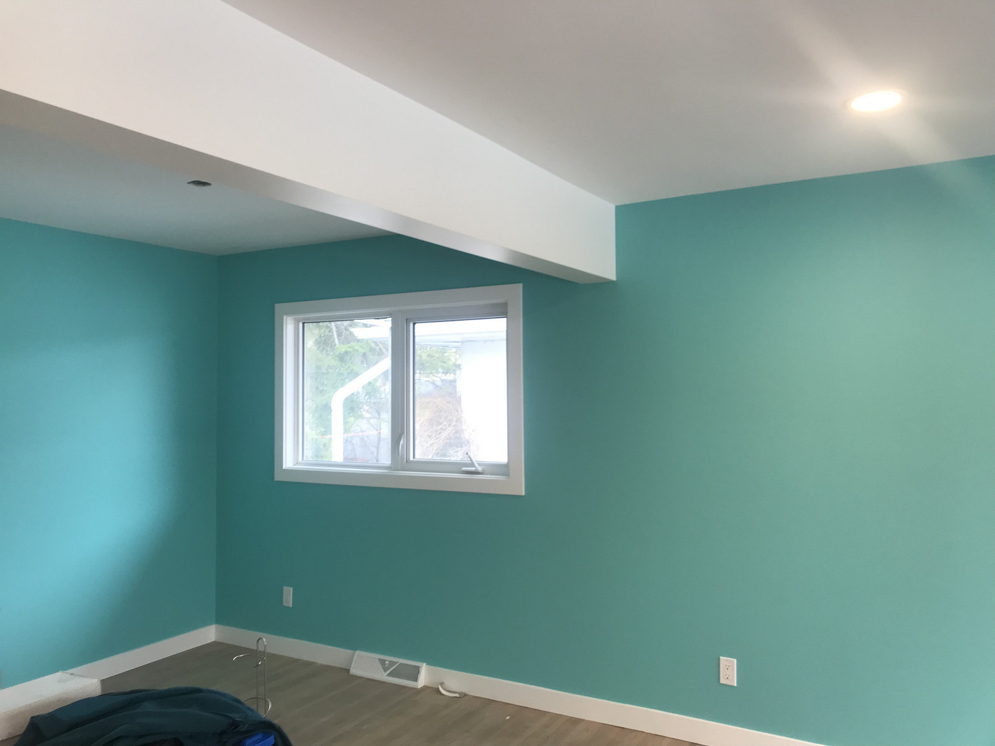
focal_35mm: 28
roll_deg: +0.5
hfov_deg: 63.4
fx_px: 805
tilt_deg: +1.3
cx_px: 498
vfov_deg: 49.7
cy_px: 373
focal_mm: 3.99
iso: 32
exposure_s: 1/60
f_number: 1.8
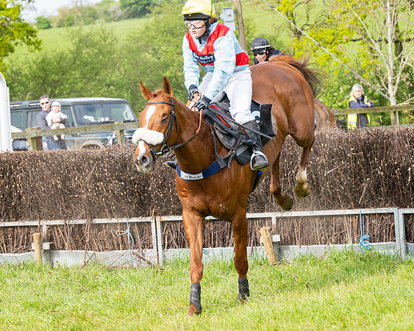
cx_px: 188
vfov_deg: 9.3
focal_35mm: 166
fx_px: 2029
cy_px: 166
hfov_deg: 11.7
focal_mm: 98
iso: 400
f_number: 4
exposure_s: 1/1600
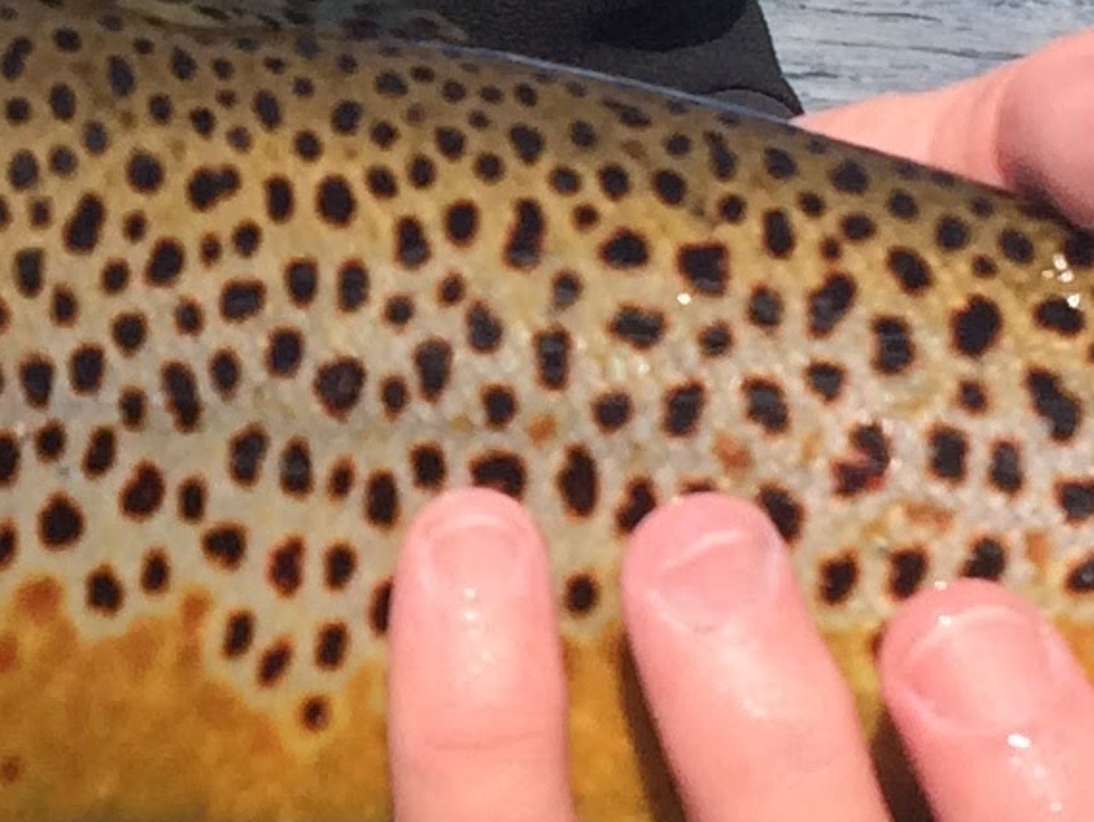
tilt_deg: -4.5
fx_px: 5248
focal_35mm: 166
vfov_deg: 8.9
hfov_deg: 11.7
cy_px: -102
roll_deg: -0.3
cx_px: -178
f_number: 2.2
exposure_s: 1/3165
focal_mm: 4.15
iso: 32
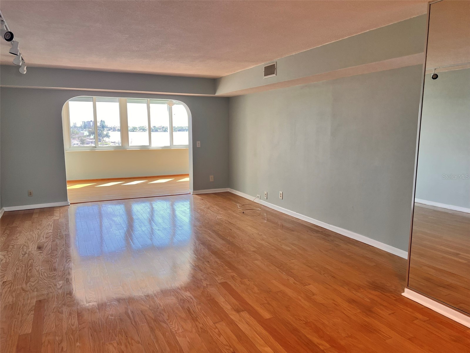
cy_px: 176
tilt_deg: -8.4
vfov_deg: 53.1
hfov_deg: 67.3
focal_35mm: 26
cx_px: 235
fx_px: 353
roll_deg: -0.1
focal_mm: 5.7
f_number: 1.5
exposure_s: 1/135
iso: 40
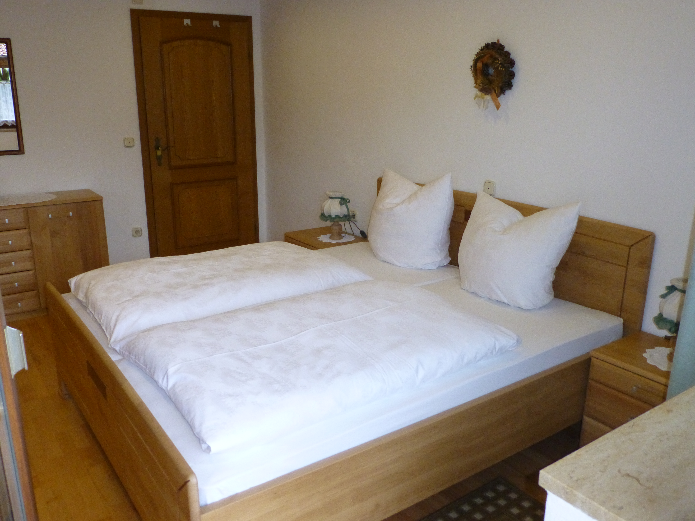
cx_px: 348
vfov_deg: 46.8
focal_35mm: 30
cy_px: 260
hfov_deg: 60.0
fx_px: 602
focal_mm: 5.4
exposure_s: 1/60
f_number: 3.6
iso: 500
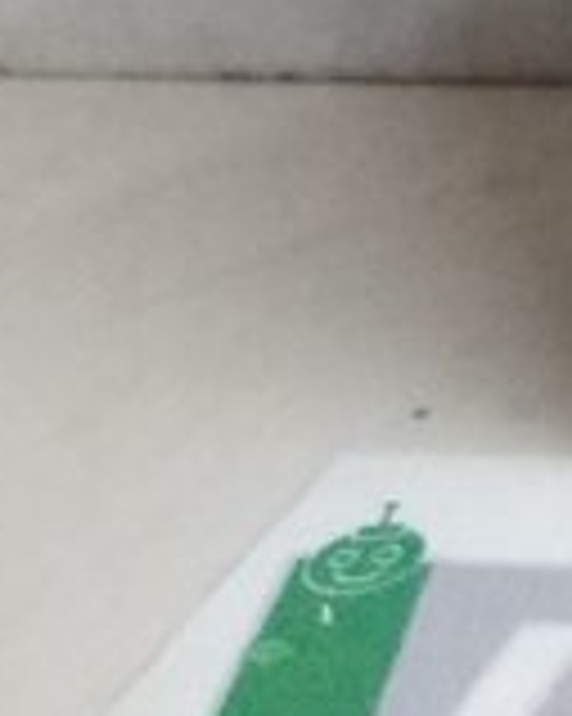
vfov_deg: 13.5
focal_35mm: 129
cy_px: -527
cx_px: 2112
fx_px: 2732
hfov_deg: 8.3
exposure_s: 1/17
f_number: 2
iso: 800
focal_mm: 3.57
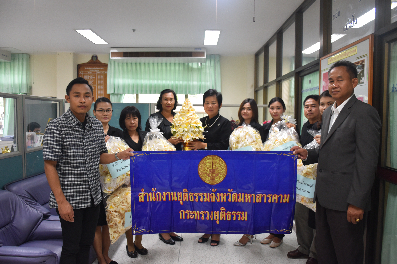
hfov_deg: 60.3
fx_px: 342
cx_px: 204
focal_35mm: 31
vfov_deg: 42.3
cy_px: 135
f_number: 3.8
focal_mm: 20
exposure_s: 1/60
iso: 800
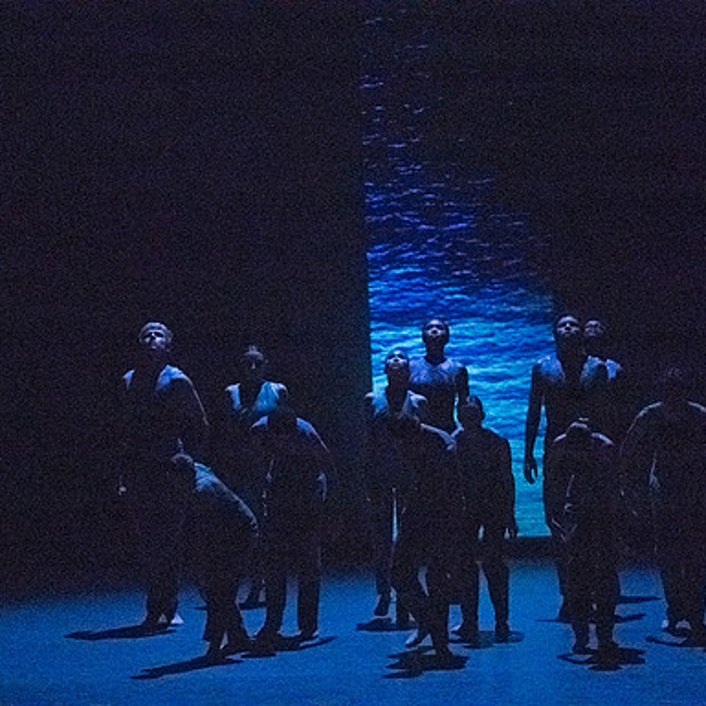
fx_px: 7661
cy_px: 353
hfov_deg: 5.3
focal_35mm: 332
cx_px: 455
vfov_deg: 5.3
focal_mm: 259
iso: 25600
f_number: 5.6
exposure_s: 1/400
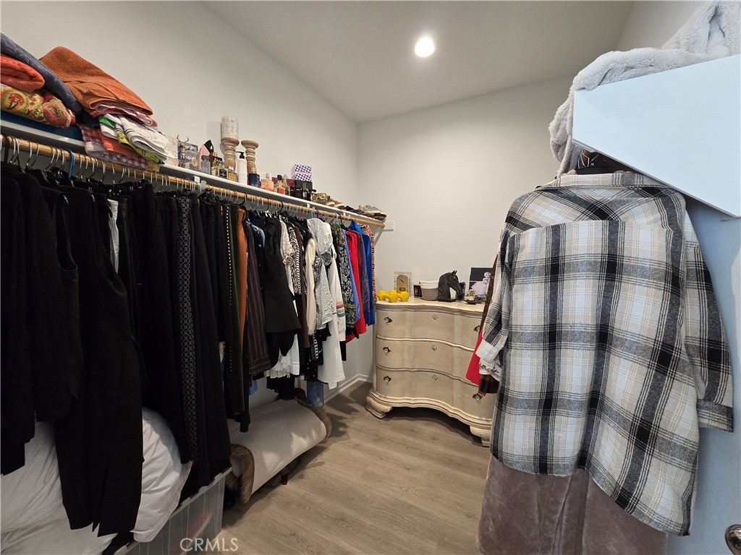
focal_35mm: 13
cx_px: 370
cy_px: 278
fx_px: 278
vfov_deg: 89.9
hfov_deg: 106.2
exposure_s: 1/60
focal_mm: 2.2
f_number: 2.2
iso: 320
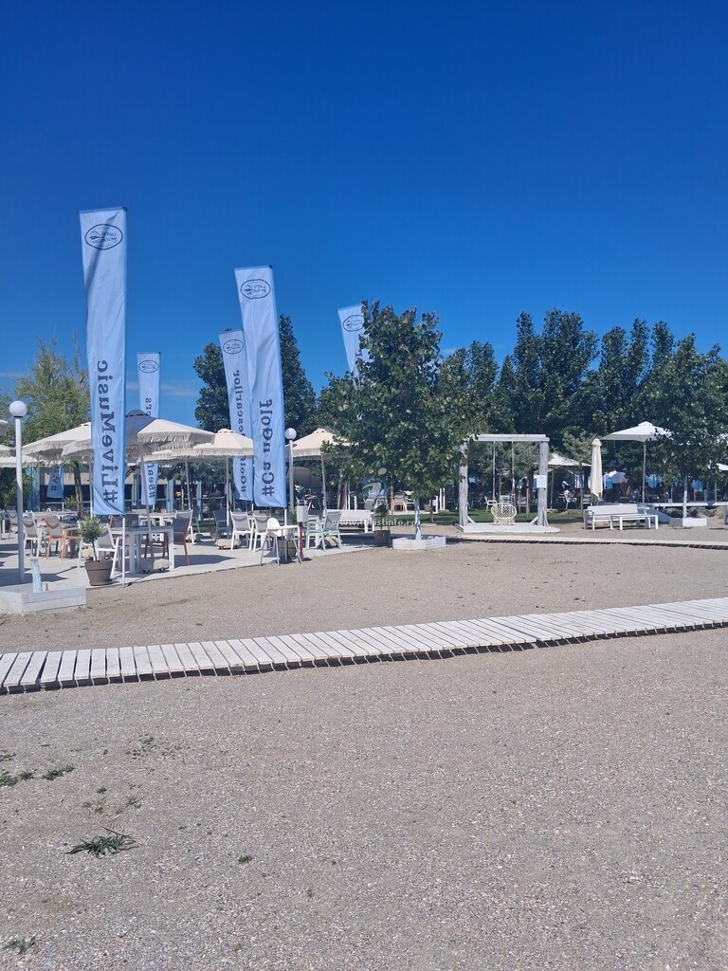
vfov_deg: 65.3
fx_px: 757
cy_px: 486
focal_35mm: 27
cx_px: 364
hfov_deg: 51.4
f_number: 1.8
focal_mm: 4
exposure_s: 1/980
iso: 20
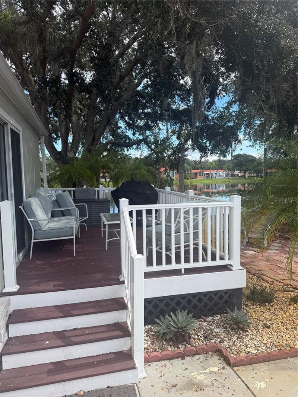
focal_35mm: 24
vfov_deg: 71.6
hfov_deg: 56.8
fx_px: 275
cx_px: 149
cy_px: 198
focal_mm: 6.76
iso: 80
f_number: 1.78
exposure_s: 1/2000
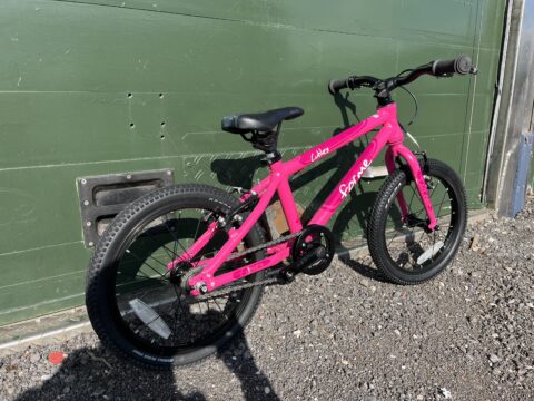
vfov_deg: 53.1
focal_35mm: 26
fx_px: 401
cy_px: 200
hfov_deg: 67.3
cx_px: 267
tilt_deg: -14.8
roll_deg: +0.1
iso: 50
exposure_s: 1/1623
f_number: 1.6
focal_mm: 5.1
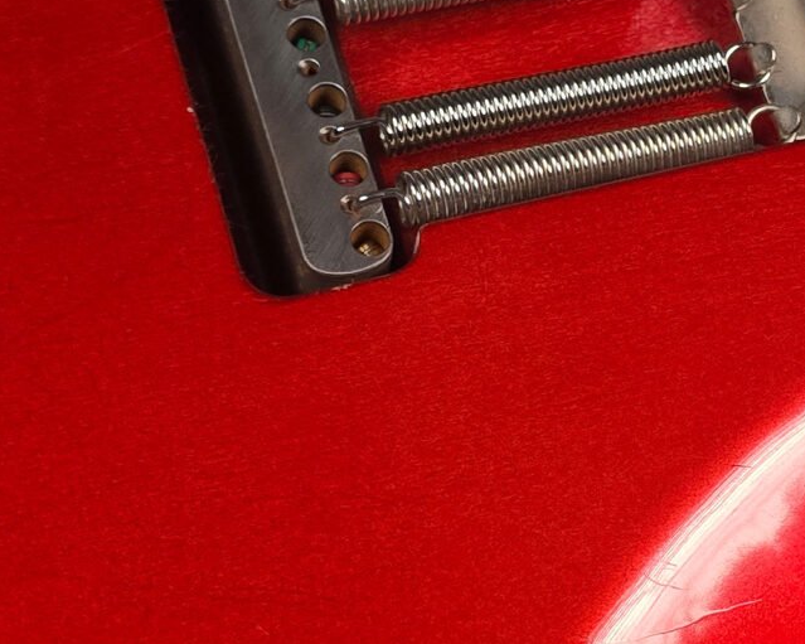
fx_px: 2144
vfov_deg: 17.0
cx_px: 723
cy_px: 213
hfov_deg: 20.8
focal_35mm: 90
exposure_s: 1/120
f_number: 1.7
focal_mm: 6.3
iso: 800
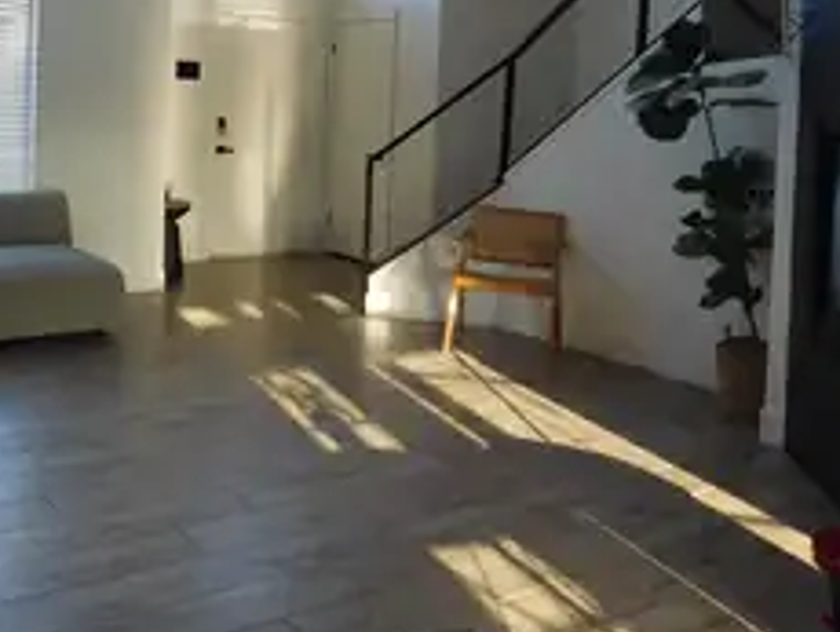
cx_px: 190
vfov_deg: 34.7
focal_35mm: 40
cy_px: 110
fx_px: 972
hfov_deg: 44.8
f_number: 3
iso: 125
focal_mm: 4
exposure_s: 1/40
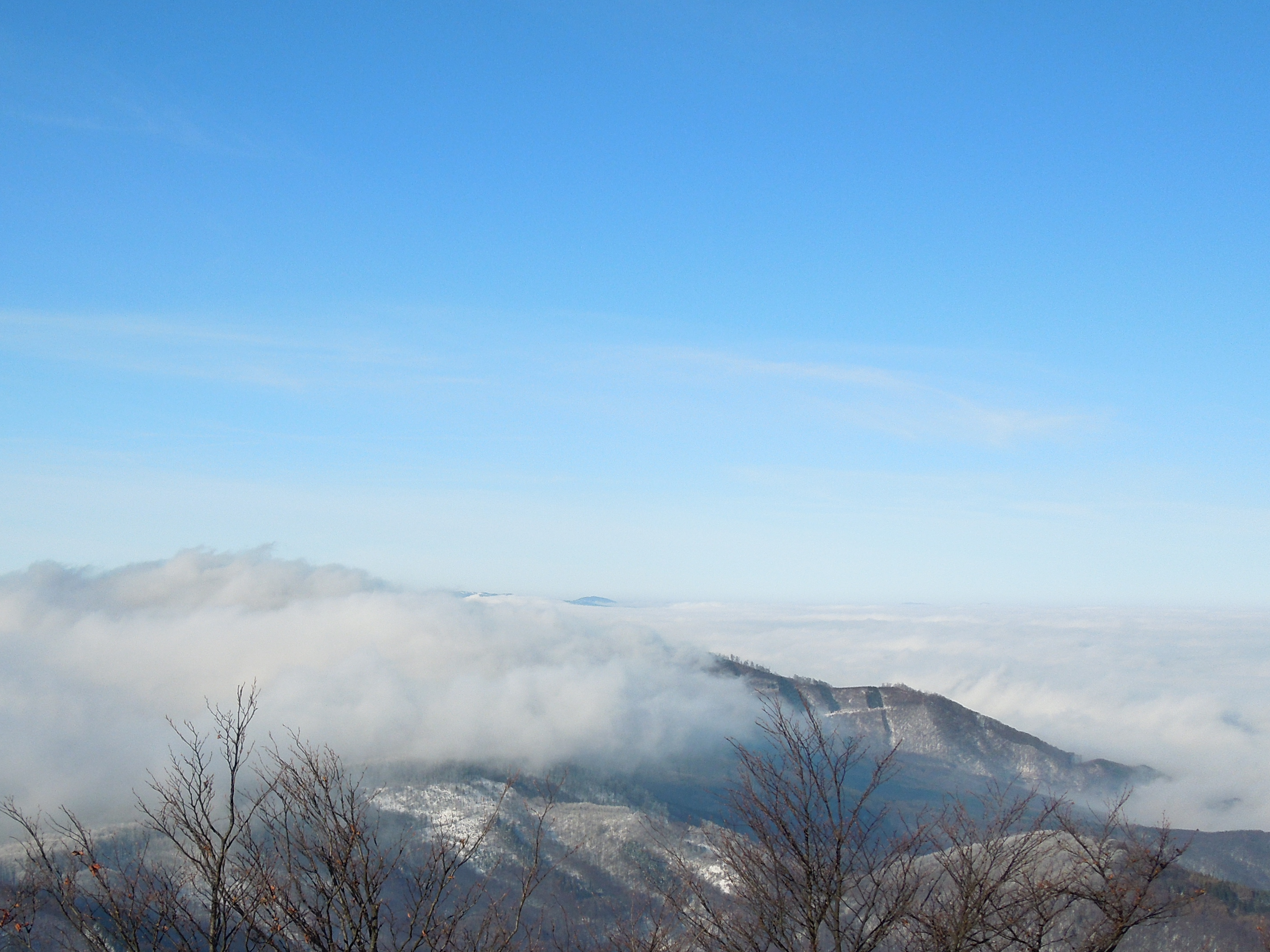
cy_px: 709
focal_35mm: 50
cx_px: 464
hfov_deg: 37.9
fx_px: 1834
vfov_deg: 28.7
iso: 100
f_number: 7.2
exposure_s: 1/400
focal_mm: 5.6
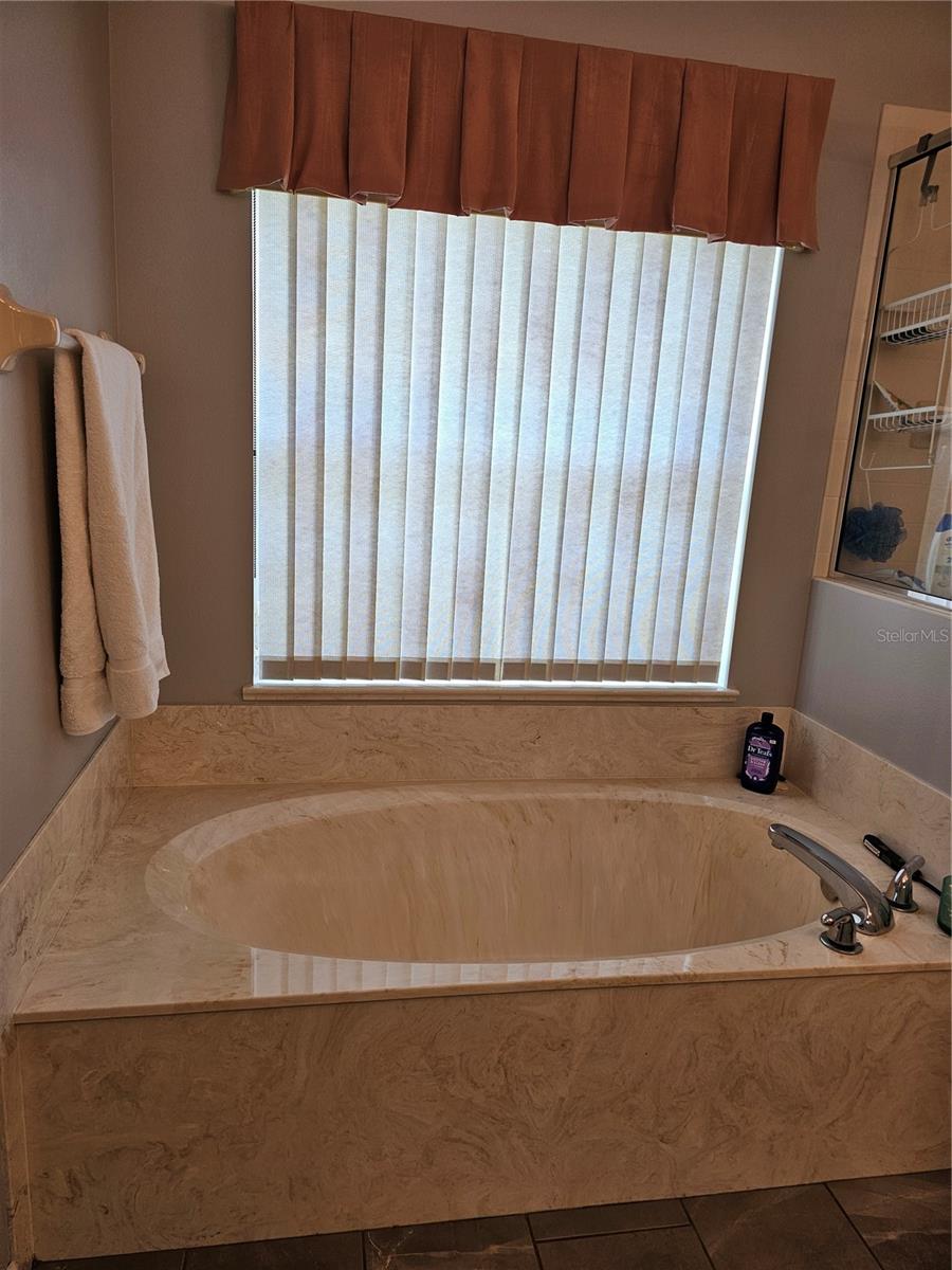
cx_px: 476
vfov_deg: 73.9
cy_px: 635
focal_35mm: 23
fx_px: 843
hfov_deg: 58.9
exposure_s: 1/120
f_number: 1.7
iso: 64
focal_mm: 6.3
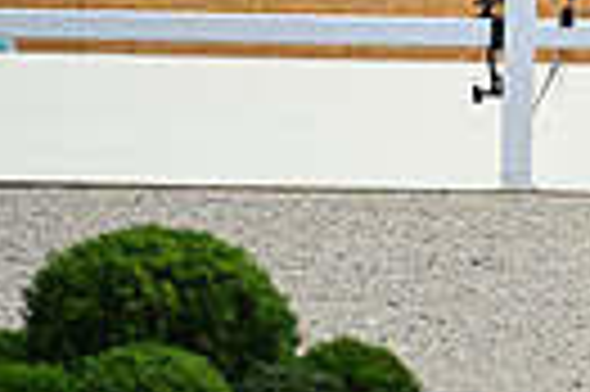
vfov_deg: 0.8
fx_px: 28988
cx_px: 1153
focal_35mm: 1771
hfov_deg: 1.2
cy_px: -466
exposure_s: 1/1250
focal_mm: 400
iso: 180
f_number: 4
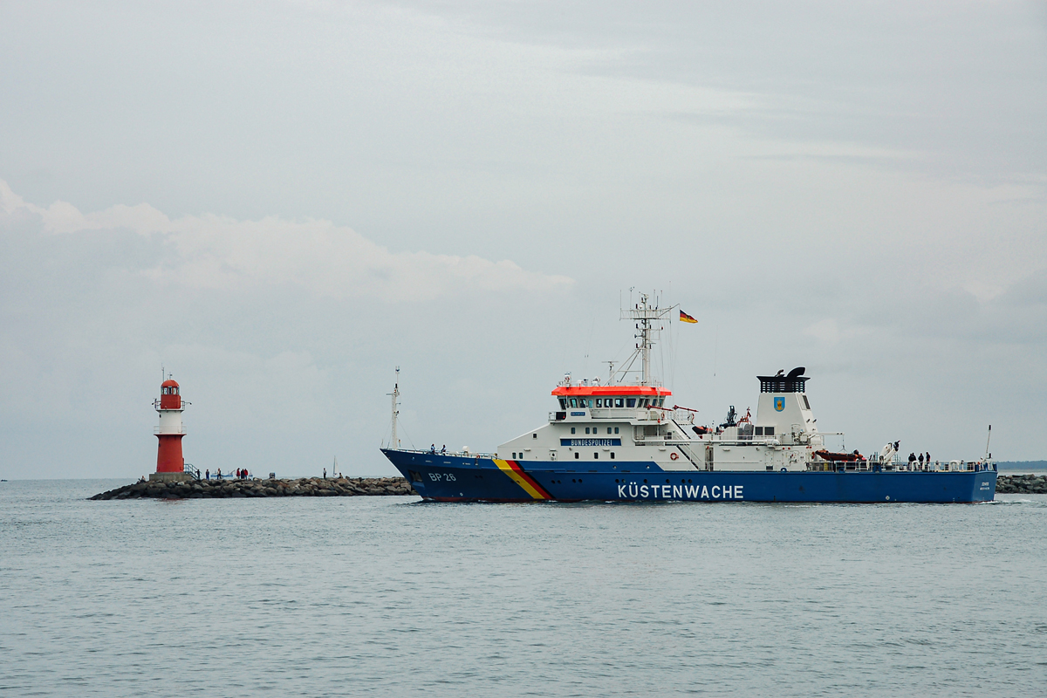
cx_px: 524
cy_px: 349
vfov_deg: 13.4
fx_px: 2966
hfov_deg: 20.0
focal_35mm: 102
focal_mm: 68
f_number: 8
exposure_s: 1/500
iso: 200
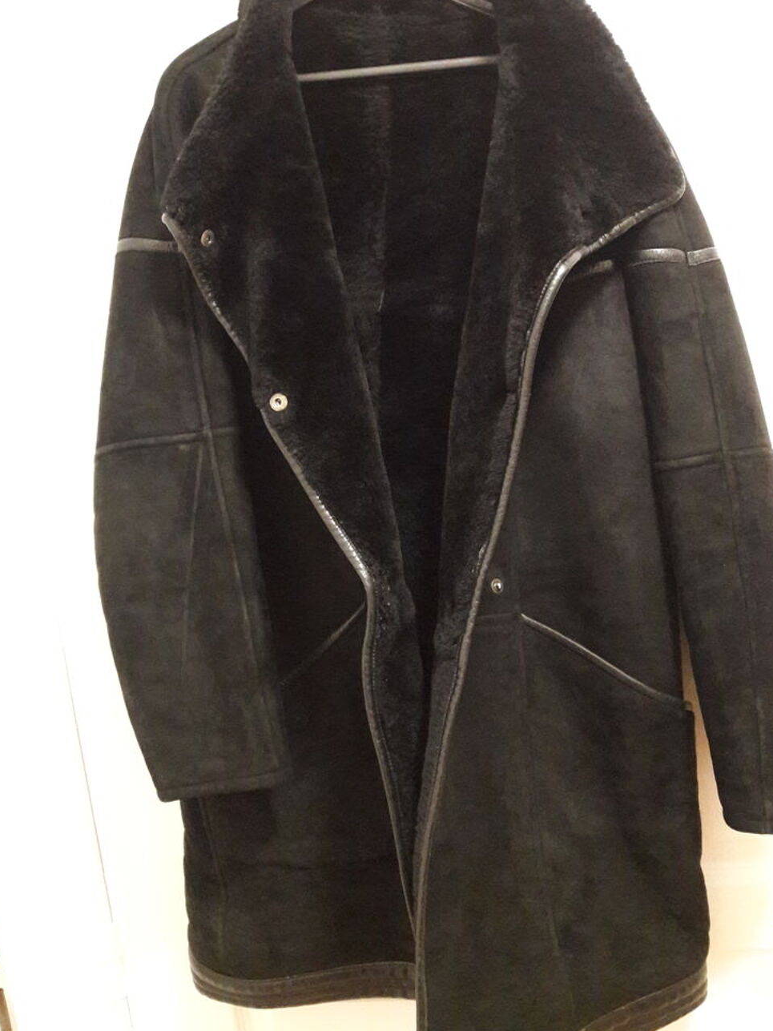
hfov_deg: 48.2
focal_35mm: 29
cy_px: 502
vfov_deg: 61.7
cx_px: 389
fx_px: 864
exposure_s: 1/17
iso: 800
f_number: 1.9
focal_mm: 3.7
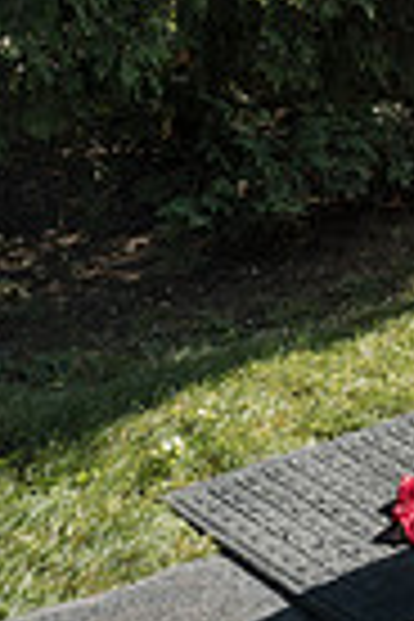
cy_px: -216
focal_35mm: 130
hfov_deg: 10.2
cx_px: 598
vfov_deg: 15.0
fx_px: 2242
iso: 160
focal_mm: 40
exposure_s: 1/250
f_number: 5
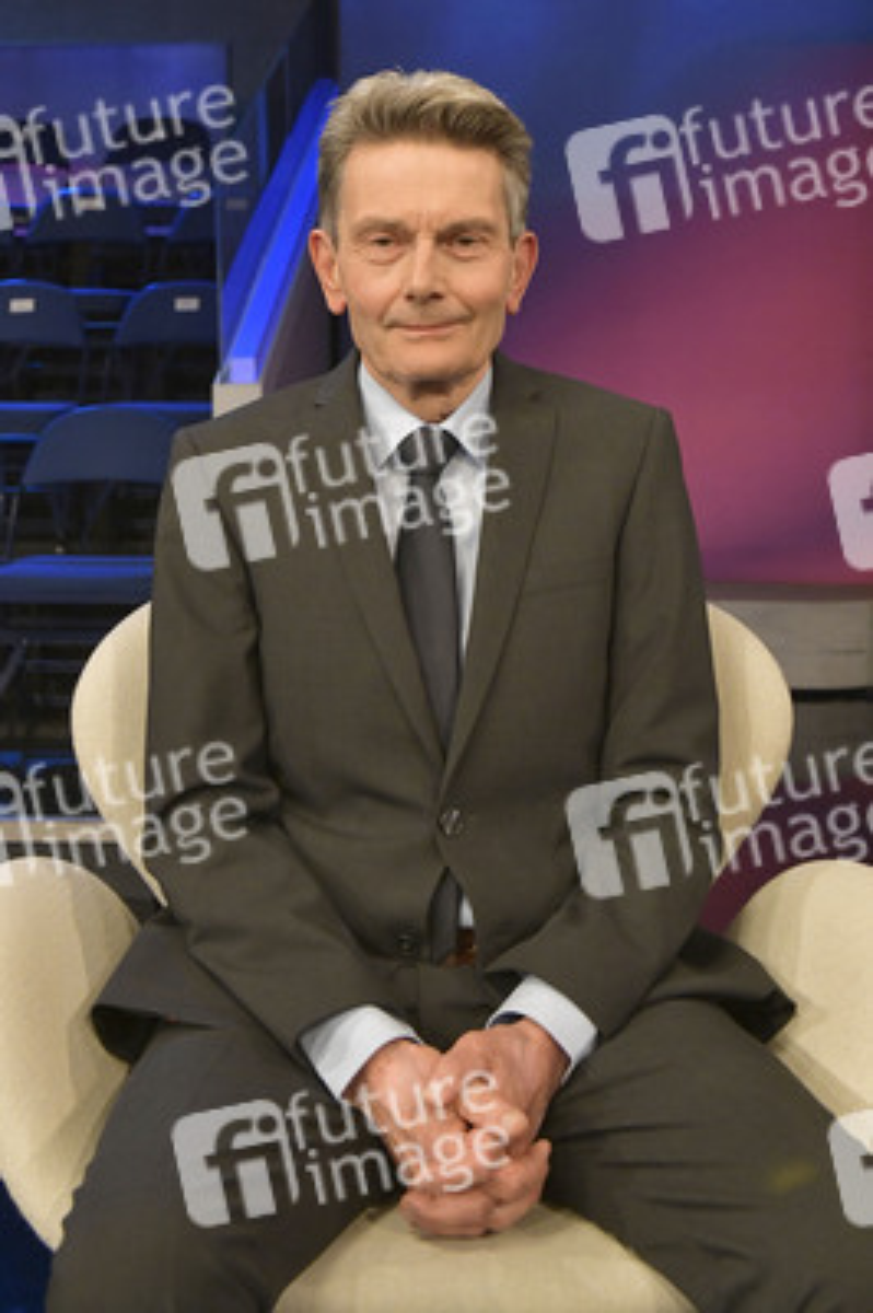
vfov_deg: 54.5
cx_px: 436
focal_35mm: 35
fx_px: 1275
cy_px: 656
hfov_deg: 37.8
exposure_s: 1/200
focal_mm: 35
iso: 2500
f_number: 6.3
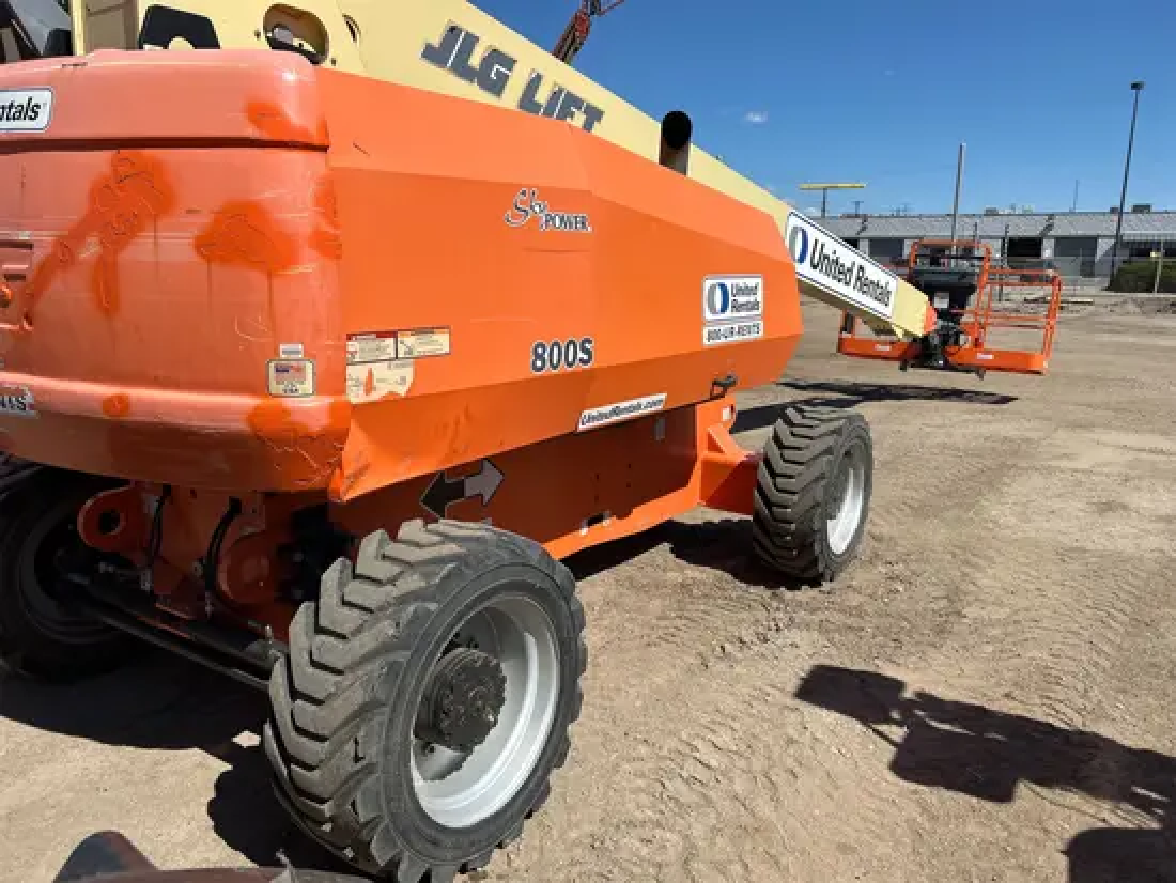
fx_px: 884
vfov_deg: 53.1
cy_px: 442
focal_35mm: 26
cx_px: 588
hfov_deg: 67.3
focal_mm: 5.7
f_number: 1.5
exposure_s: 1/5587
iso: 50
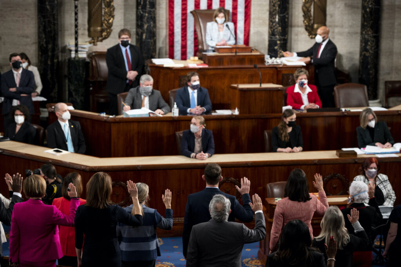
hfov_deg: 18.6
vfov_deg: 12.4
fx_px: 1224
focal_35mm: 110
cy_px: 134
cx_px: 200
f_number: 2.8
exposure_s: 1/640
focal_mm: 110
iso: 1000
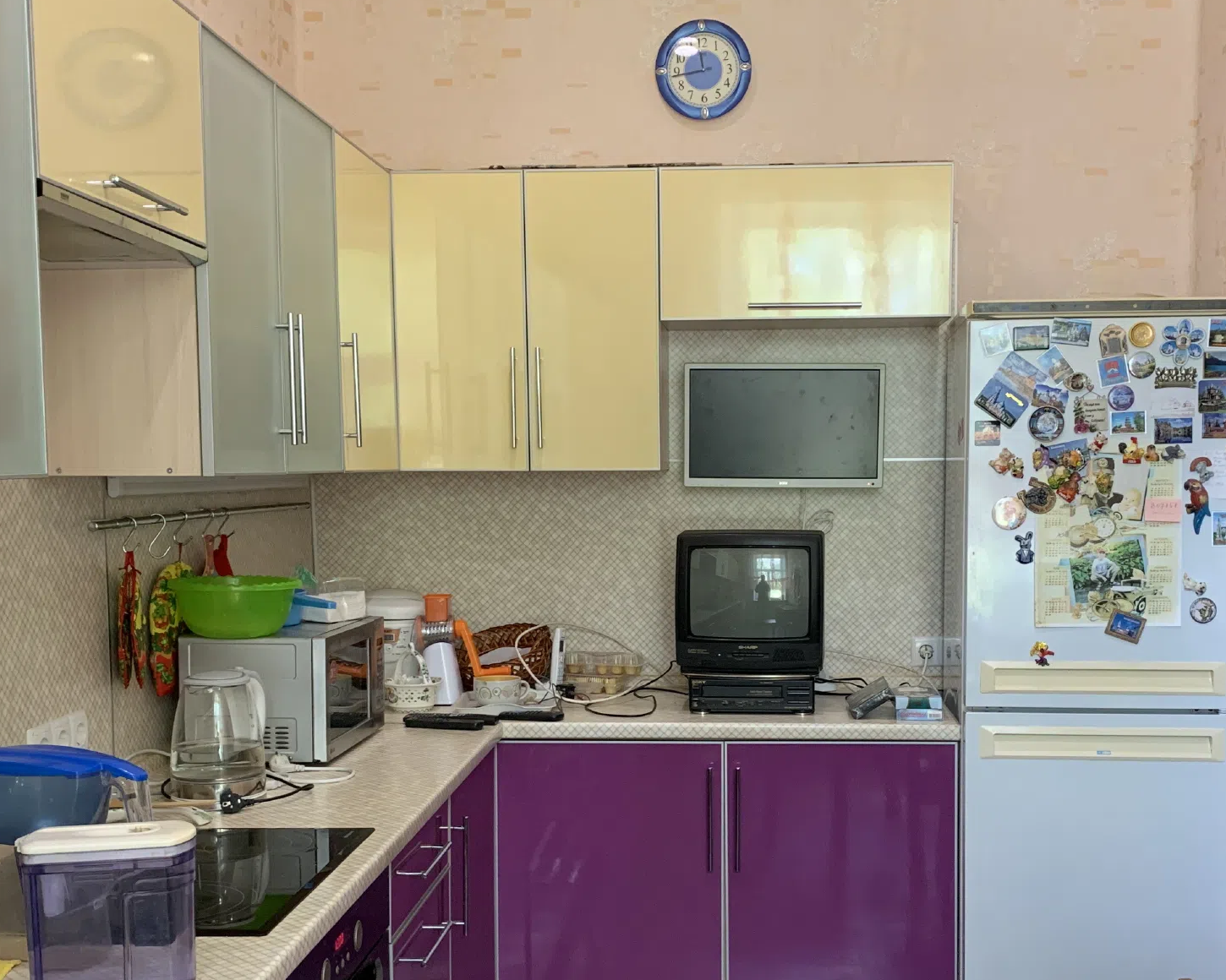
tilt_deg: -5.1
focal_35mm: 42
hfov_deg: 43.7
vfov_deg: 35.5
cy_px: 619
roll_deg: +0.3
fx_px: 1524
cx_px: 711
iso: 250
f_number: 1.8
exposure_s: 1/60
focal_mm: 4.25
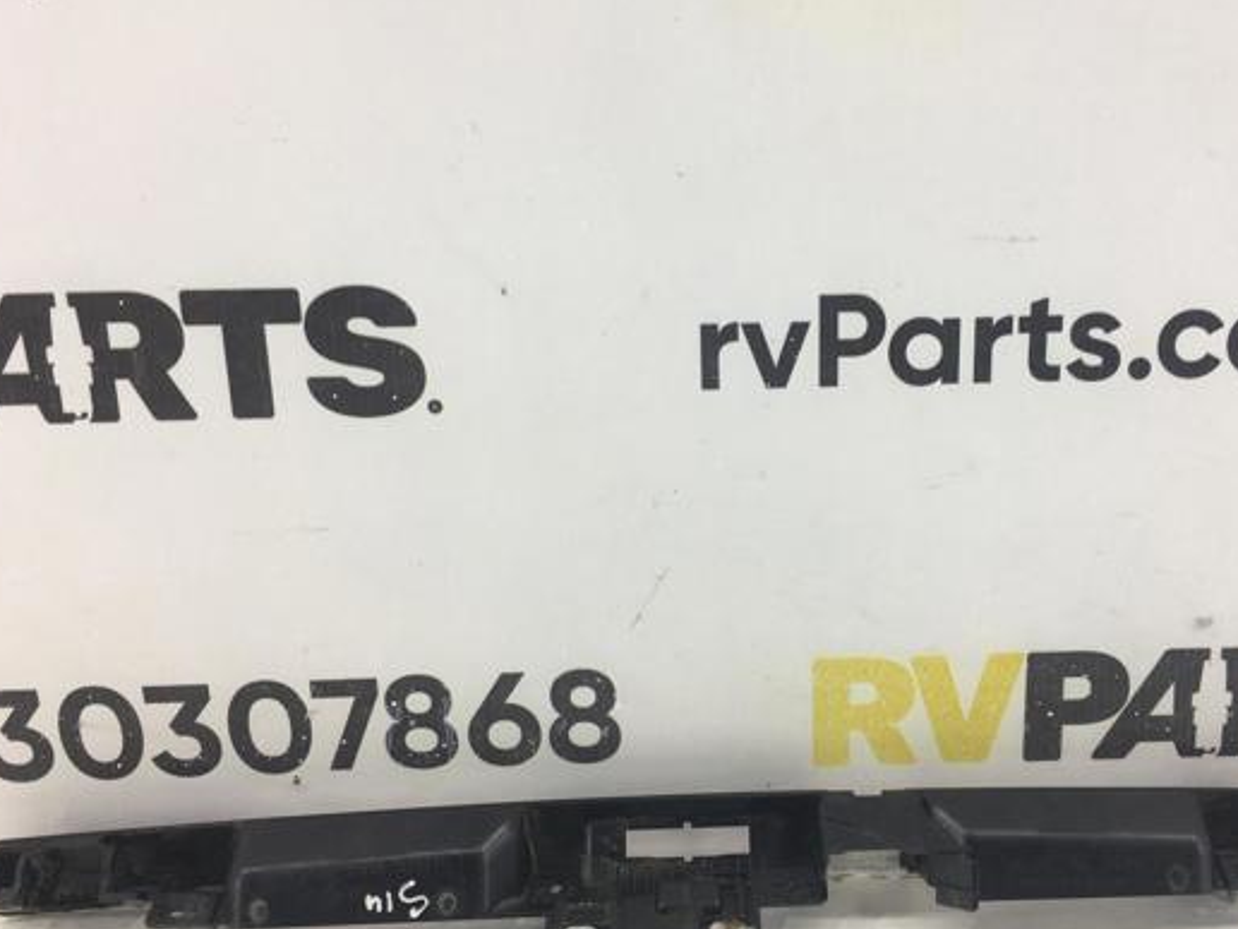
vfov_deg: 39.7
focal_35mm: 36
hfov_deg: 51.1
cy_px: 451
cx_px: 732
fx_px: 1287
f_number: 2.2
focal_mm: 4.15
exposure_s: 1/50
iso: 25
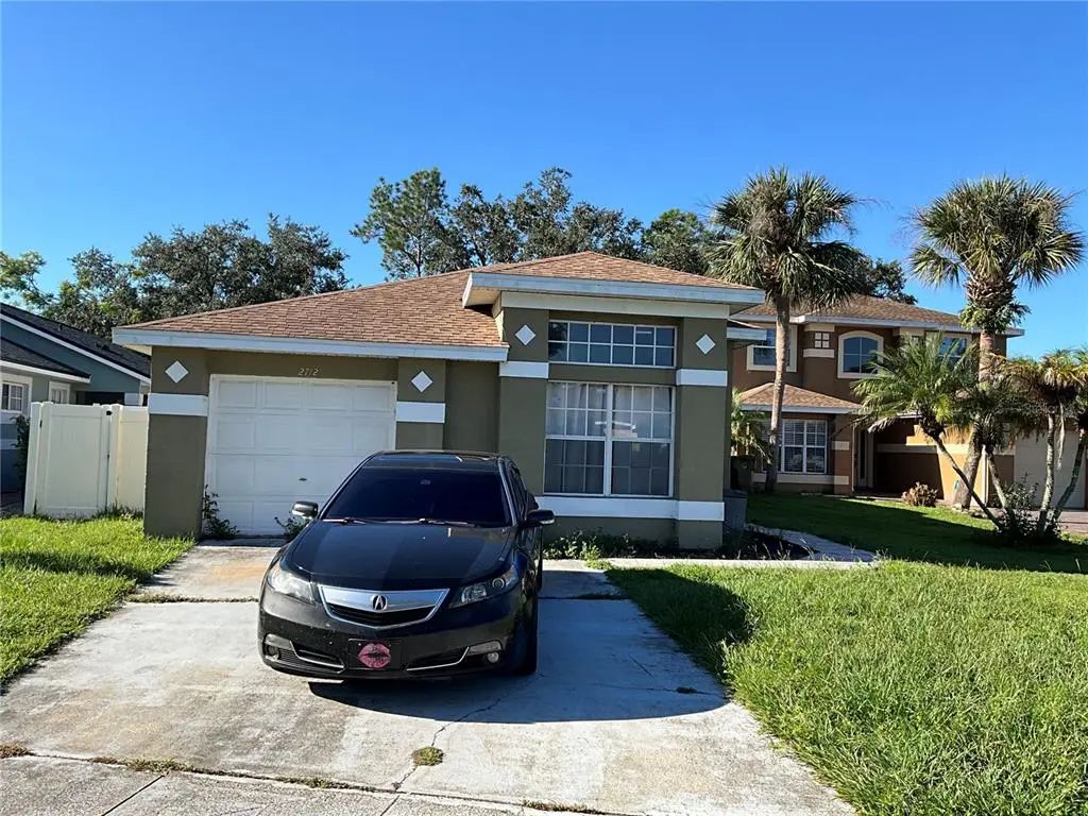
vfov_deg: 48.2
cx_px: 544
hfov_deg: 61.7
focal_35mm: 29
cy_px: 408
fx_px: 911
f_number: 1.8
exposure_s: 1/1055
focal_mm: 3
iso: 25
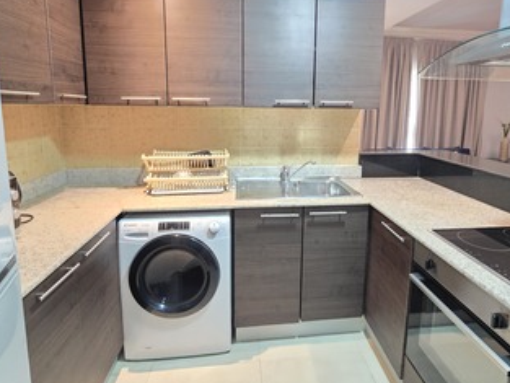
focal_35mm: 19
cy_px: 152
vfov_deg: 68.0
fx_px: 280
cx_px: 283
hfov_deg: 84.3
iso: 1000
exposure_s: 1/50
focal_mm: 2.2
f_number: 1.9
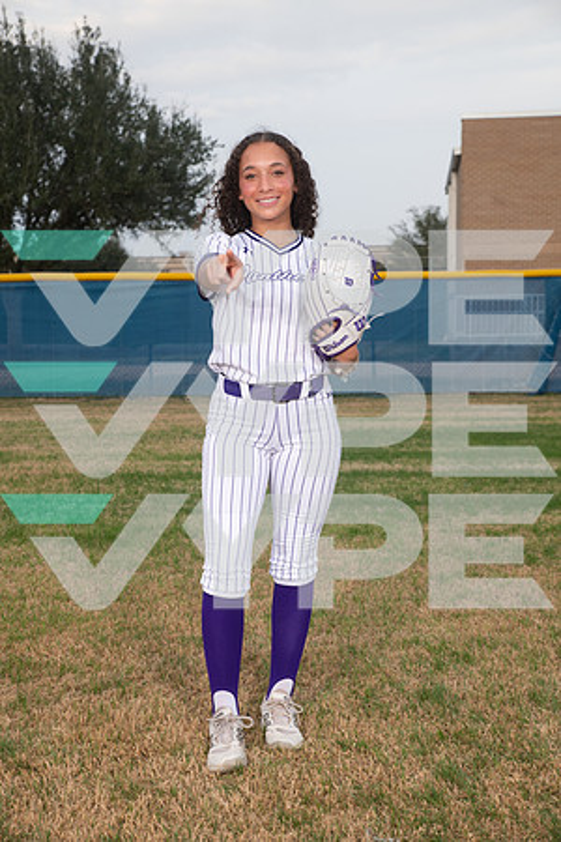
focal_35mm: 52
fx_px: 1215
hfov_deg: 26.0
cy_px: 421
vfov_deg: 38.2
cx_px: 280
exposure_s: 1/320
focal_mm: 52
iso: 320
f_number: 6.3
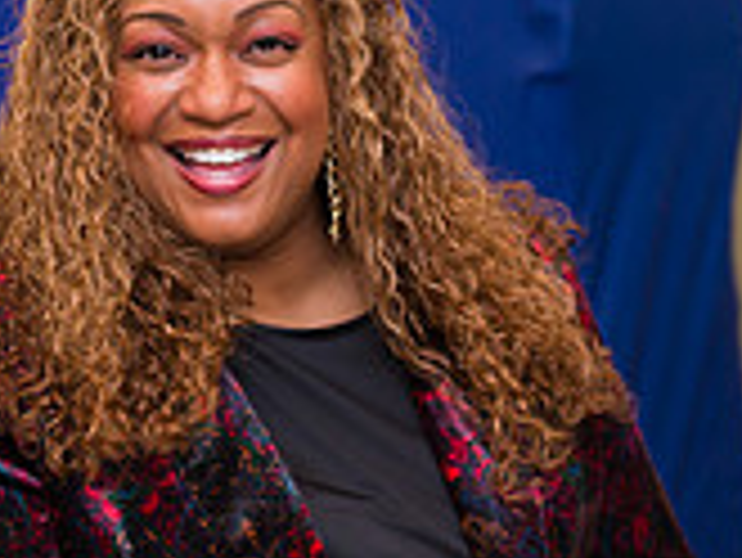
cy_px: 351
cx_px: 625
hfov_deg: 13.8
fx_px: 3046
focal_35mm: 142
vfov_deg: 10.5
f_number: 3.2
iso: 400
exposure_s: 1/200
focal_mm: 42
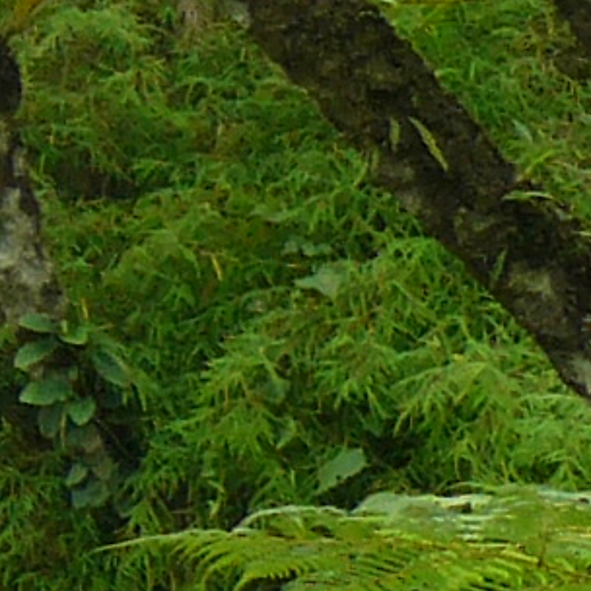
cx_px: -1409
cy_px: 132
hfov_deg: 5.1
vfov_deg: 5.4
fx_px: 6220
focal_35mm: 322
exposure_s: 1/100
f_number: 2.8
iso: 100
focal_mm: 6
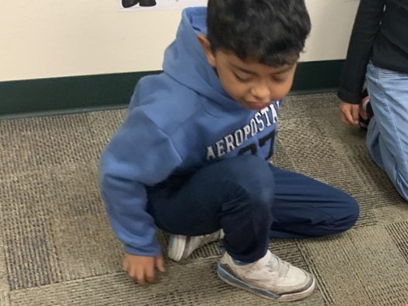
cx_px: 380
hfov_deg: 31.0
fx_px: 695
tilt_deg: -46.7
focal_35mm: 59
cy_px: 286
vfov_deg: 24.0
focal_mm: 3
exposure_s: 1/60
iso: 160
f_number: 1.8
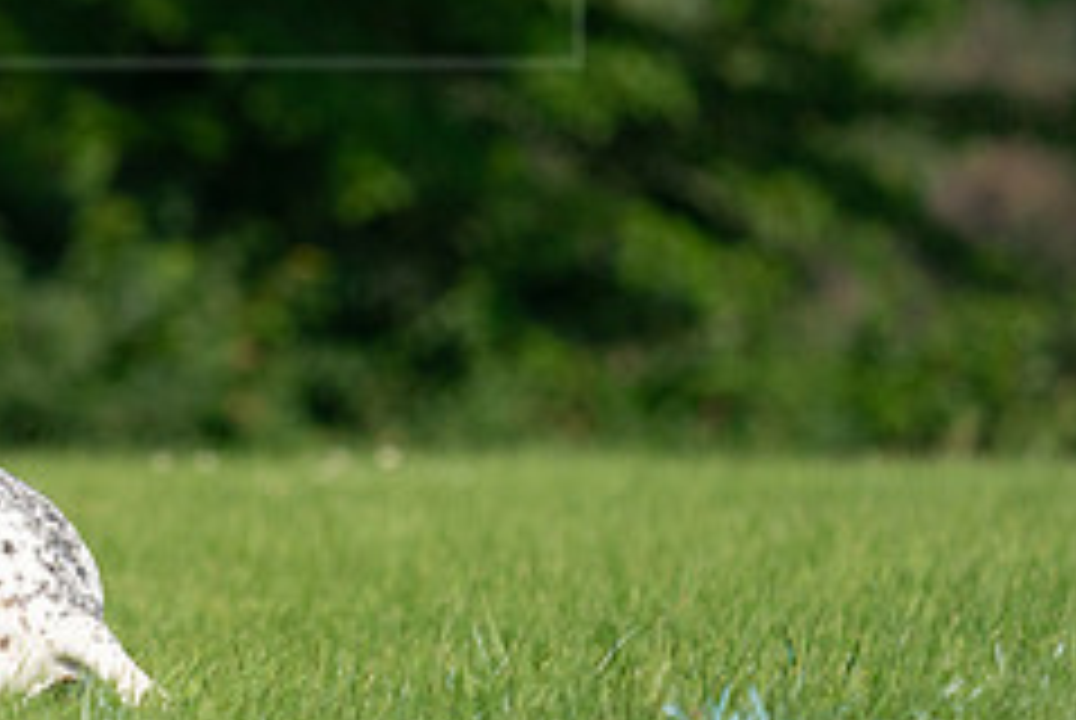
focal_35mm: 906
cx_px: -158
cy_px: -2
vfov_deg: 1.5
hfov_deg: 2.3
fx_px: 27112
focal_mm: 374
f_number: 6.3
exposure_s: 1/4000
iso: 1250
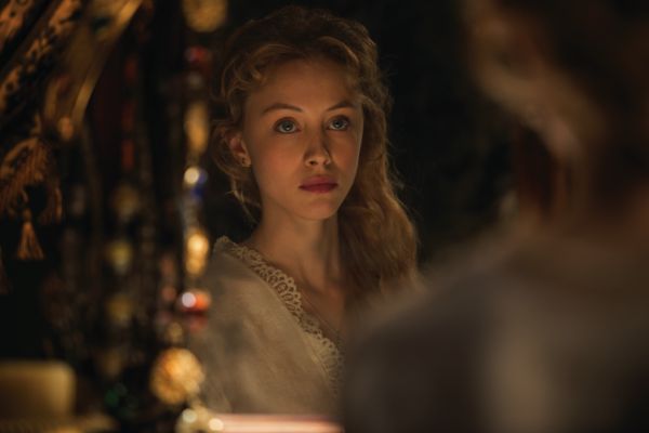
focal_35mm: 165
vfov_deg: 8.3
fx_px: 2974
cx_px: 324
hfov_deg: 12.5
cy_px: 216
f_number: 2.8
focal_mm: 165
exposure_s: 1/160
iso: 1600
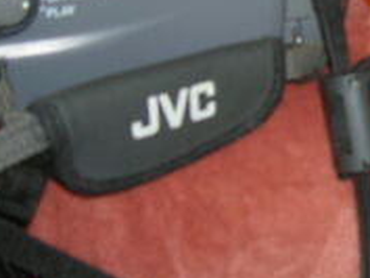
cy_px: 30
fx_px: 984
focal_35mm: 92
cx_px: 424
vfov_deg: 15.9
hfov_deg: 20.2
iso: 50
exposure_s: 1/60.1
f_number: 2.9
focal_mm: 5.7
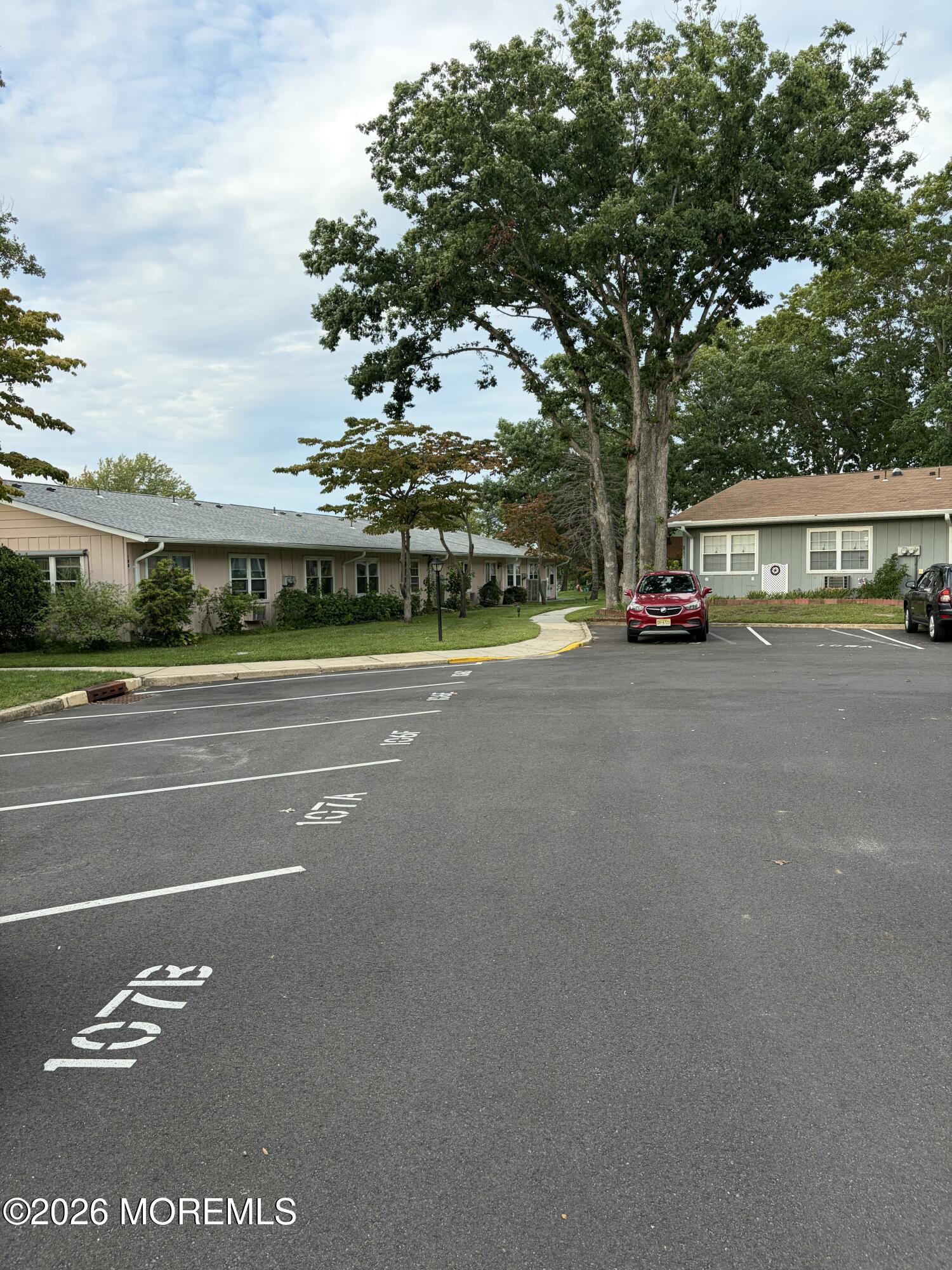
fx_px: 953
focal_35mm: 26
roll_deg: +1.3
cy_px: 635
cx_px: 476
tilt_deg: -3.2
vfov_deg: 67.3
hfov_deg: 53.1
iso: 64
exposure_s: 1/523
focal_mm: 5.96
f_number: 1.6
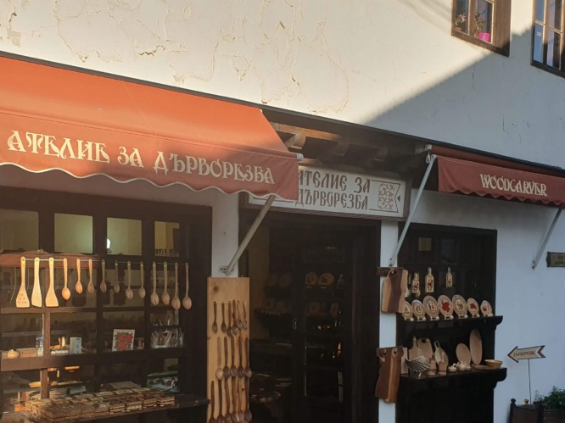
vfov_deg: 35.2
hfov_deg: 46.6
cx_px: 232
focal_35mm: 40
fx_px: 653
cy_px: 312
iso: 50
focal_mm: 4.32
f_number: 2.4
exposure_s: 1/1040
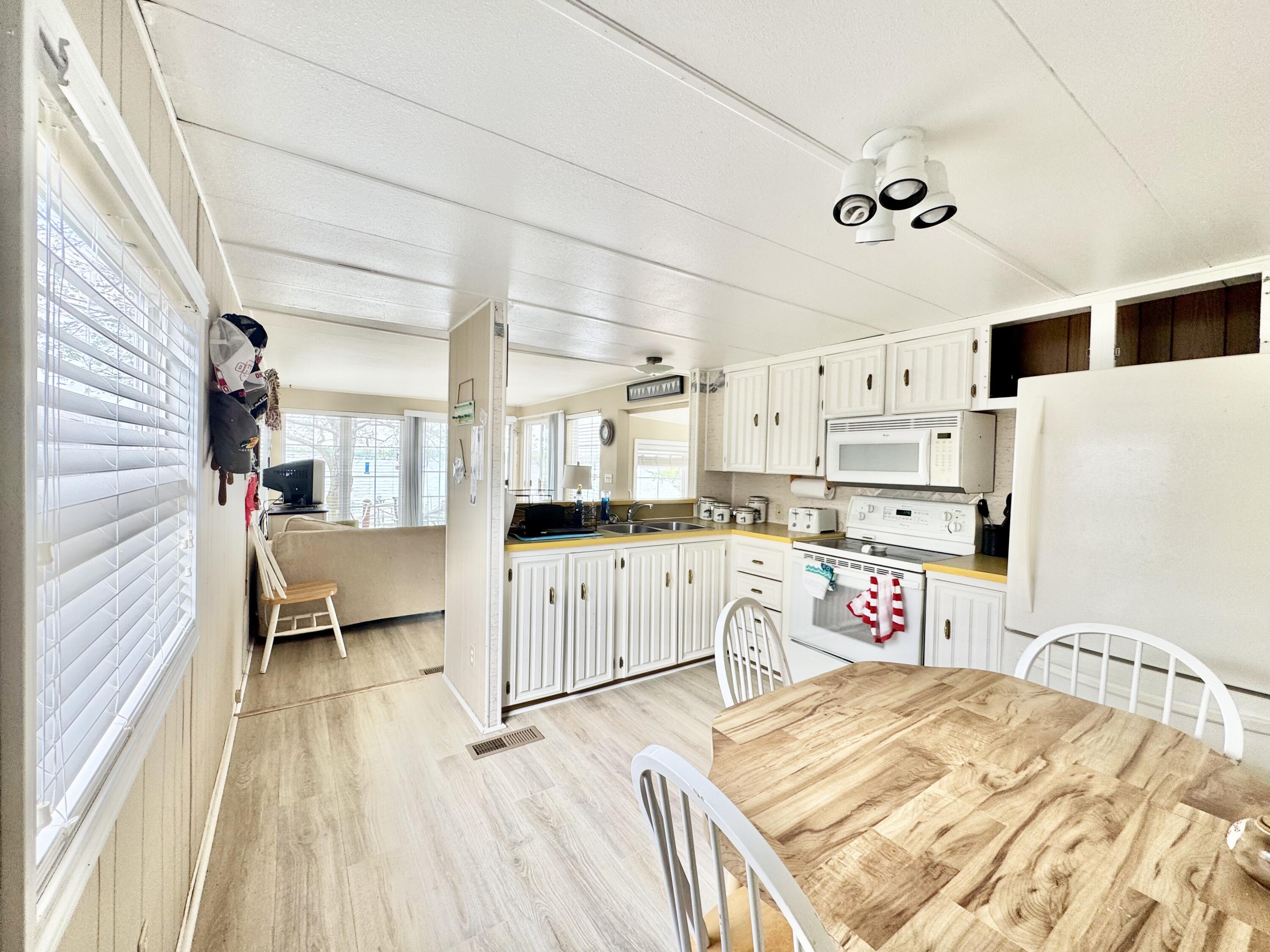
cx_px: 635
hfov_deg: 102.1
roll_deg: -2.2
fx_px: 514
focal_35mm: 14
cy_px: 476
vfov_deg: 85.7
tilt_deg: -1.9
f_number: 2.2
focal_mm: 2.22
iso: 64
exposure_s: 1/99
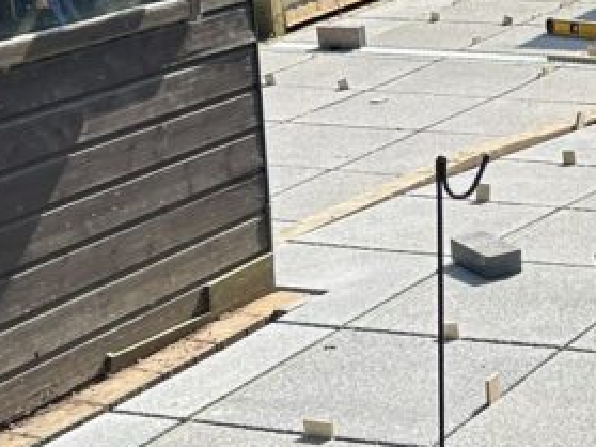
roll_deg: +2.1
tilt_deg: -14.9
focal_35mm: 112
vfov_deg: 13.2
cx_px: 741
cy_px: 137
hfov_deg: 16.7
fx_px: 1928
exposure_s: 1/2695
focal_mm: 5.7
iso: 50
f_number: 1.5
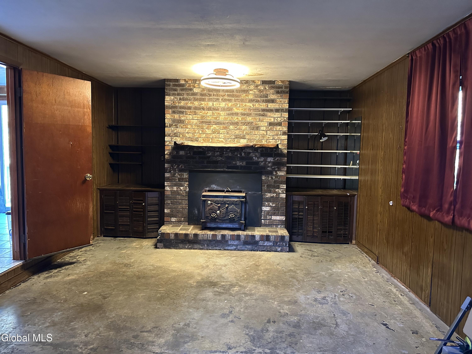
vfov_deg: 56.8
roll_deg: -1.7
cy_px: 177
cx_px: 236
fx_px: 327
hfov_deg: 71.6
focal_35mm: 24
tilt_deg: -2.5
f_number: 1.78
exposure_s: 1/40
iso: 800
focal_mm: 6.86
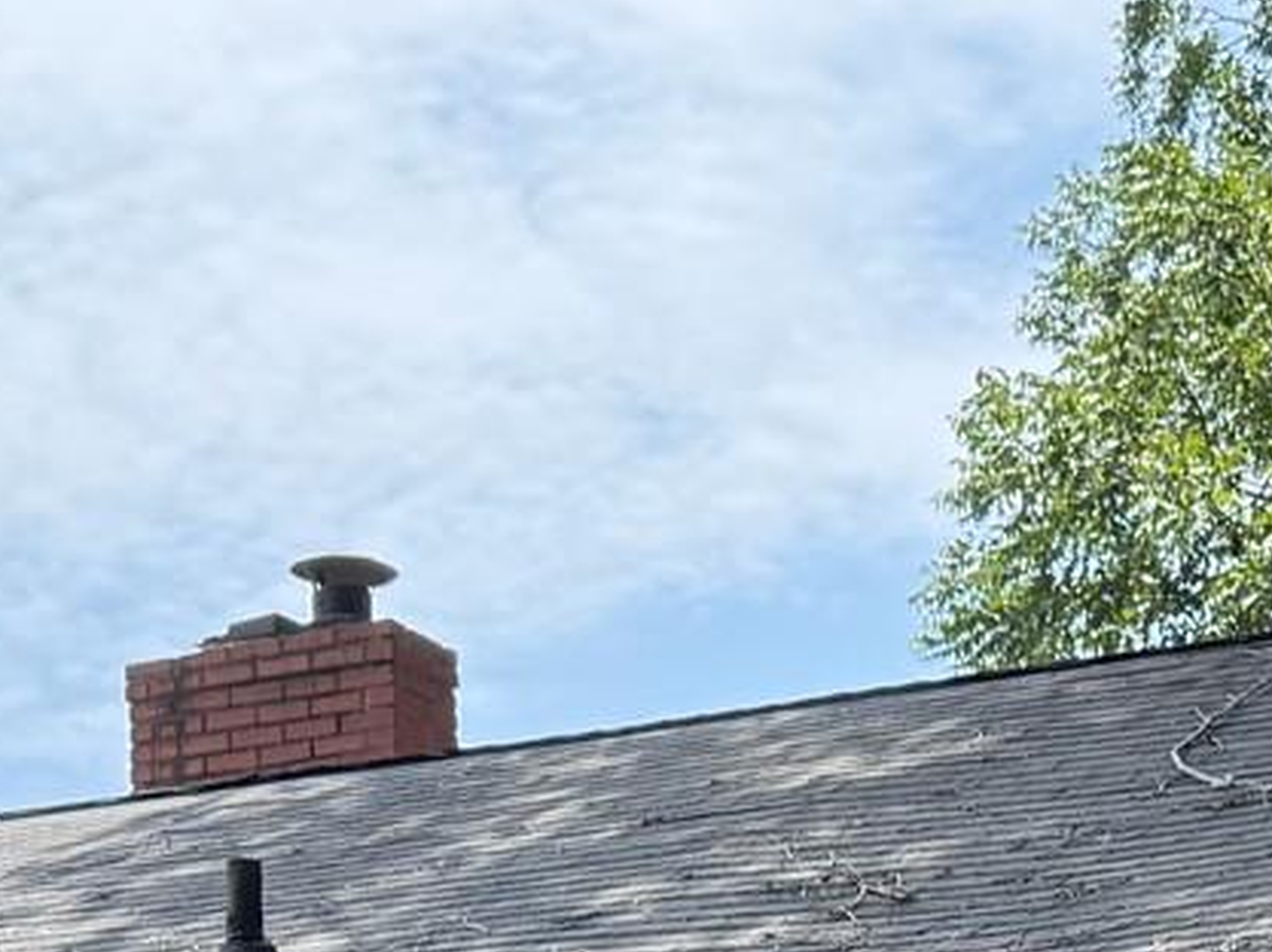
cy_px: 1880
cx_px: 906
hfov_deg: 16.6
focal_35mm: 118
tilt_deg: +1.4
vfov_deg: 11.4
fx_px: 4332
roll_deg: +1.0
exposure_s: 1/1618
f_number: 1.78
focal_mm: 6.76
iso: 100
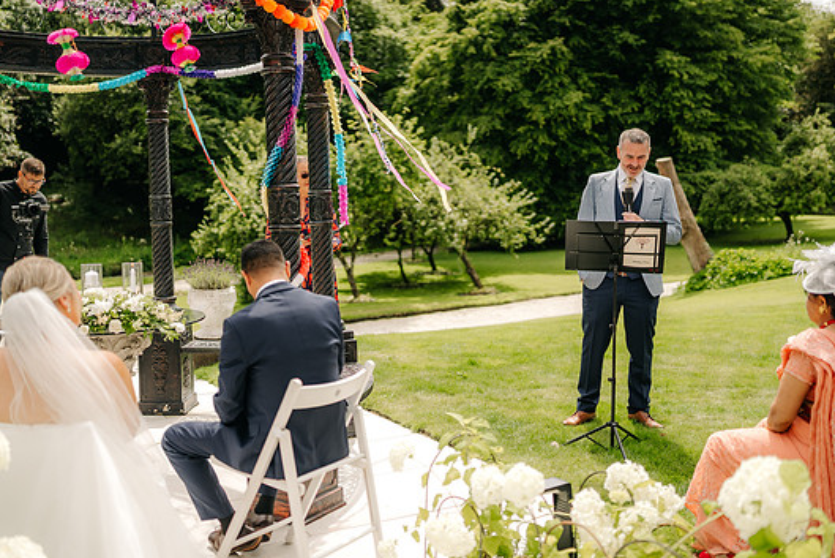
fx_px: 905
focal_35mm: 39
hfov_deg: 49.5
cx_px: 395
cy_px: 257
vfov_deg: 34.2
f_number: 1.4
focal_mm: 35
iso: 100
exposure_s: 1/4000
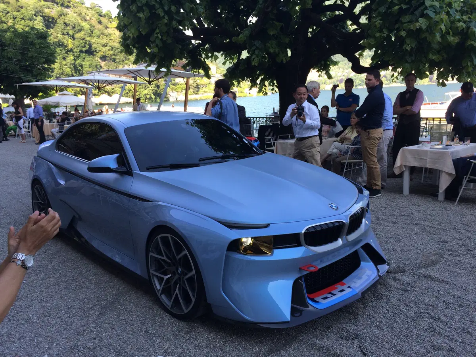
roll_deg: +3.0
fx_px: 399
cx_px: 238
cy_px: 178
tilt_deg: -12.2
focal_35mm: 29
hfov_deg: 61.7
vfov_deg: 48.2
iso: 32
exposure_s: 1/285
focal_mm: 4.15
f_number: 2.2
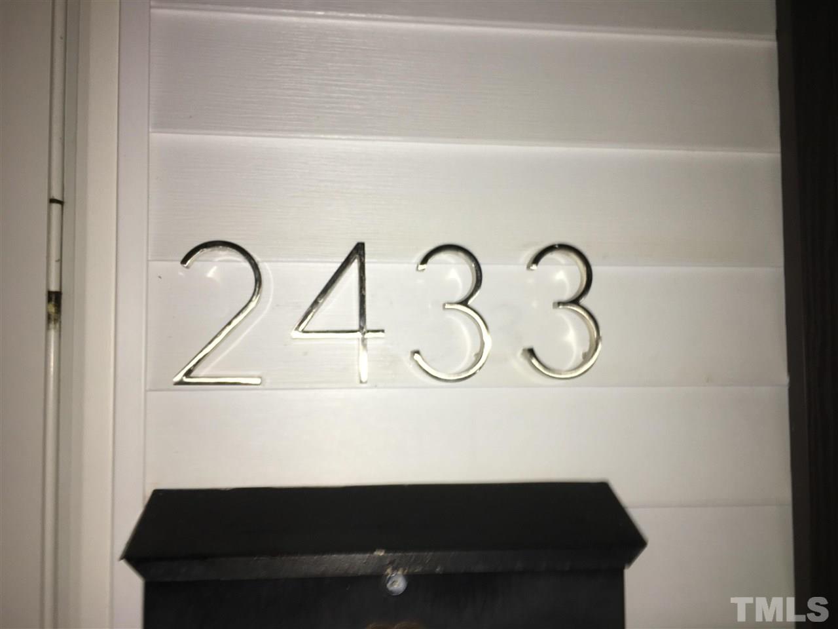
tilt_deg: +2.3
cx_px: 419
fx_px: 702
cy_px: 314
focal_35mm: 29
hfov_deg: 61.7
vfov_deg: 48.2
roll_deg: +0.1
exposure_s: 1/17
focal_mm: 4.15
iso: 25
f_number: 2.2
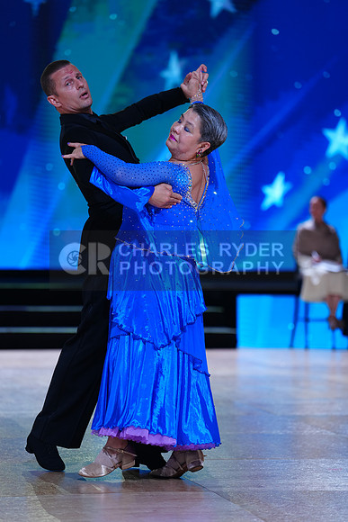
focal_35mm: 134
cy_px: 261
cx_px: 174
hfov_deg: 10.2
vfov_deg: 15.3
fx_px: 1942
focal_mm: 134
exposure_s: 1/500
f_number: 2.8
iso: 640
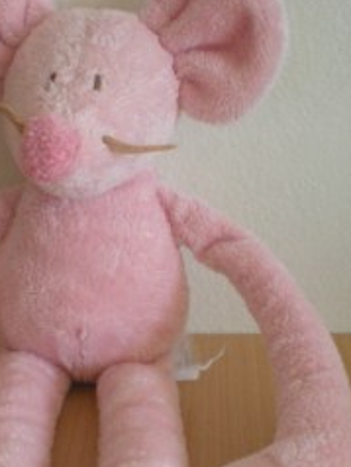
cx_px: 90
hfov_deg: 17.7
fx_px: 1120
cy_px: 341
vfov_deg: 23.3
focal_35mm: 83
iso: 164
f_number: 3.1
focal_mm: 6.3
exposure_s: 1/56.1
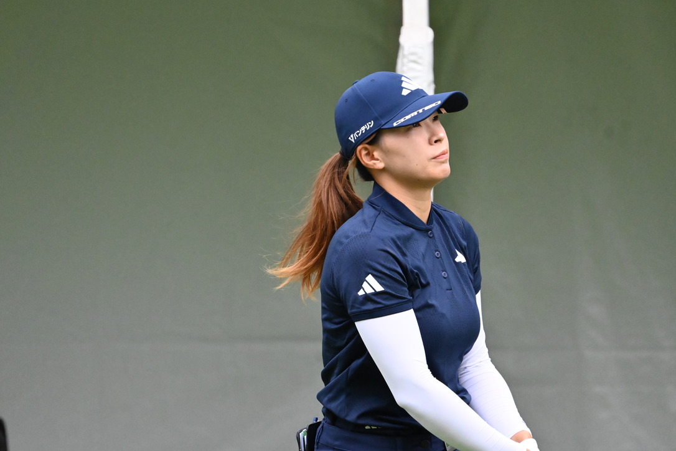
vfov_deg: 2.3
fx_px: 11266
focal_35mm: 600
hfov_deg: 3.4
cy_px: 226
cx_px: 338
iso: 7200
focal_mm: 400
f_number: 5.6
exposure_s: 1/3200
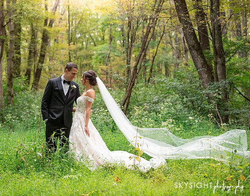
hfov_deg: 22.1
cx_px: 96
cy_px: 87
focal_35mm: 87
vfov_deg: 17.5
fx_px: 638
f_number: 3.2
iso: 800
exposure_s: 1/640
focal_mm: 70
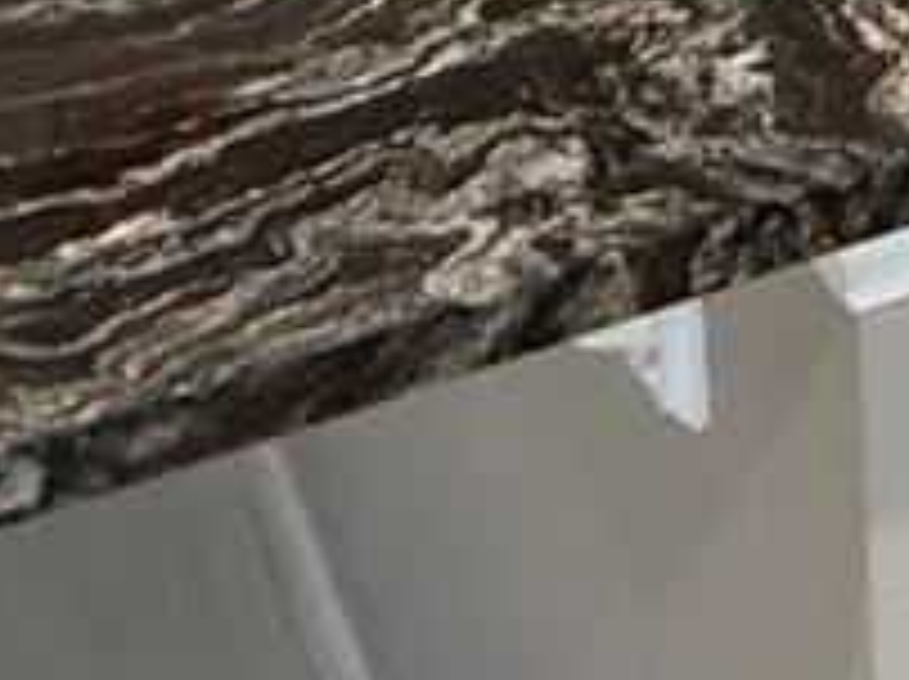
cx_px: 2394
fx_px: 2911
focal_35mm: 111
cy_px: -1040
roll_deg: -0.5
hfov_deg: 12.4
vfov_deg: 10.9
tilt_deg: -3.6
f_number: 2.2
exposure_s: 1/60
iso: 500
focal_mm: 2.22
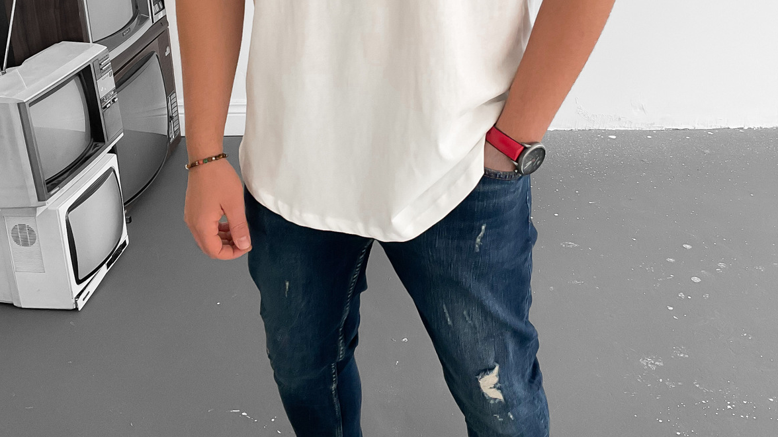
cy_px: 91
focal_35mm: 43
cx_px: 395
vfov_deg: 27.2
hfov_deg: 47.4
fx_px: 887
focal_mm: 3
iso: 64
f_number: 1.8
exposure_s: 1/120
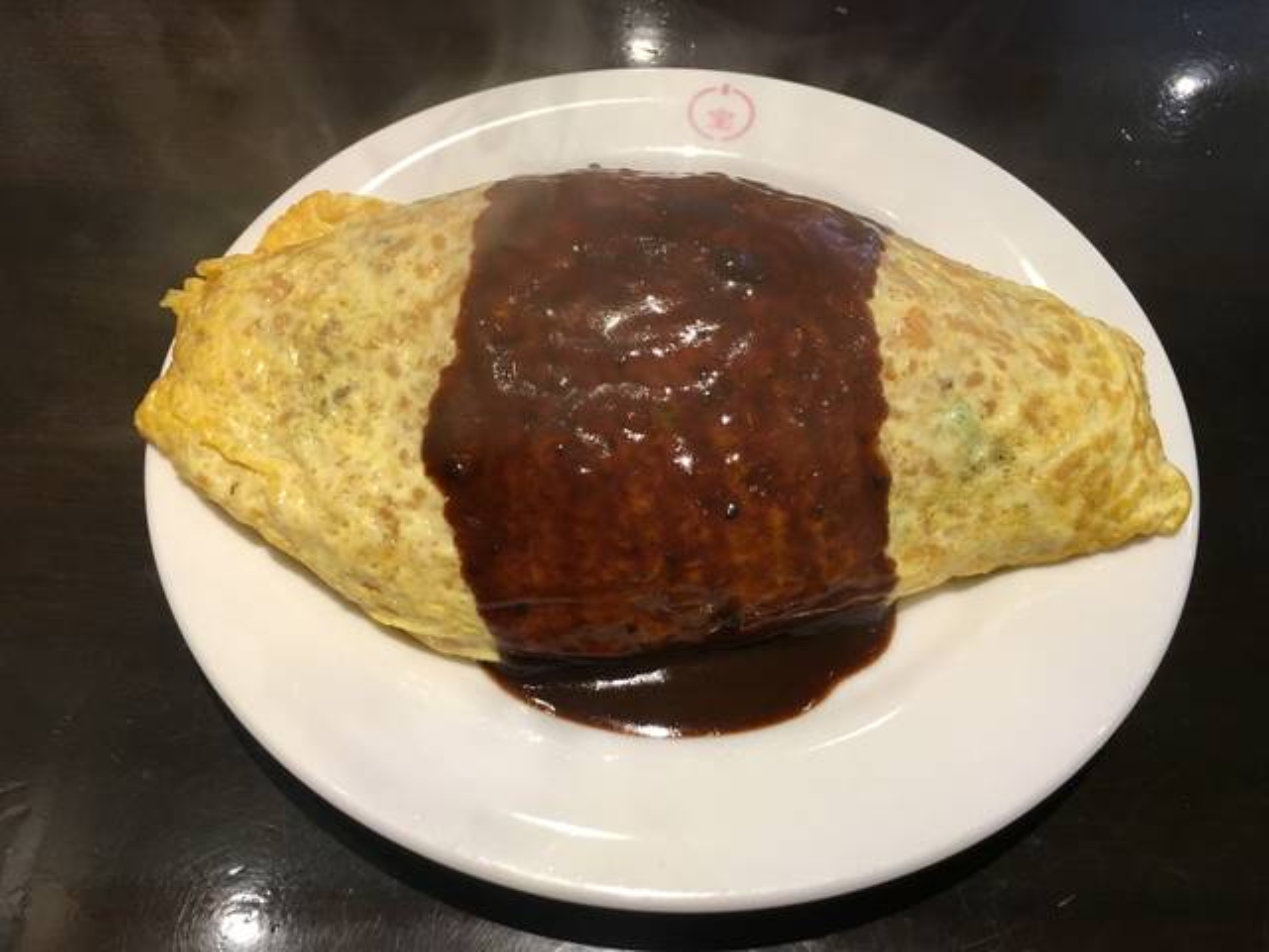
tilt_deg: -54.7
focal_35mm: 29
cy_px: 476
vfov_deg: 48.2
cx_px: 634
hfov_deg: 61.7
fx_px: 1063
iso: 40
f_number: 2.2
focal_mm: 4.15
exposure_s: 1/30
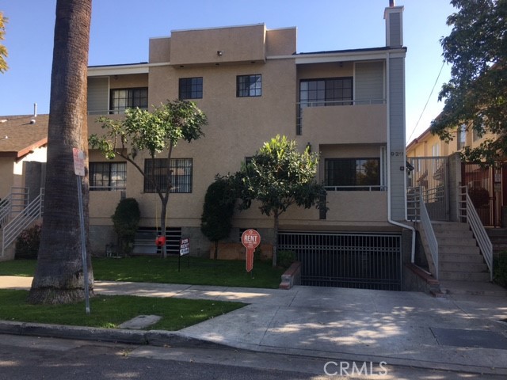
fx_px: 425
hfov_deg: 61.7
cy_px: 190
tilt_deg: +4.5
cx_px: 254
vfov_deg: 48.2
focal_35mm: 29
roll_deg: -0.9
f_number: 2.2
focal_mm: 4.15
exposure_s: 1/557
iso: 25
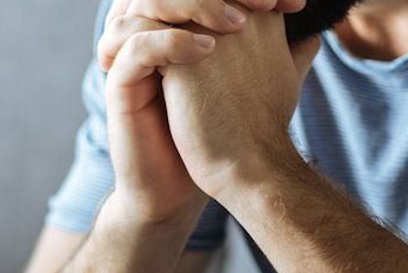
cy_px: -44
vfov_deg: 5.6
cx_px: 227
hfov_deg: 8.4
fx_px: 2779
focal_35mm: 245
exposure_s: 1/160
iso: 320
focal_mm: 85
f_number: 2.5
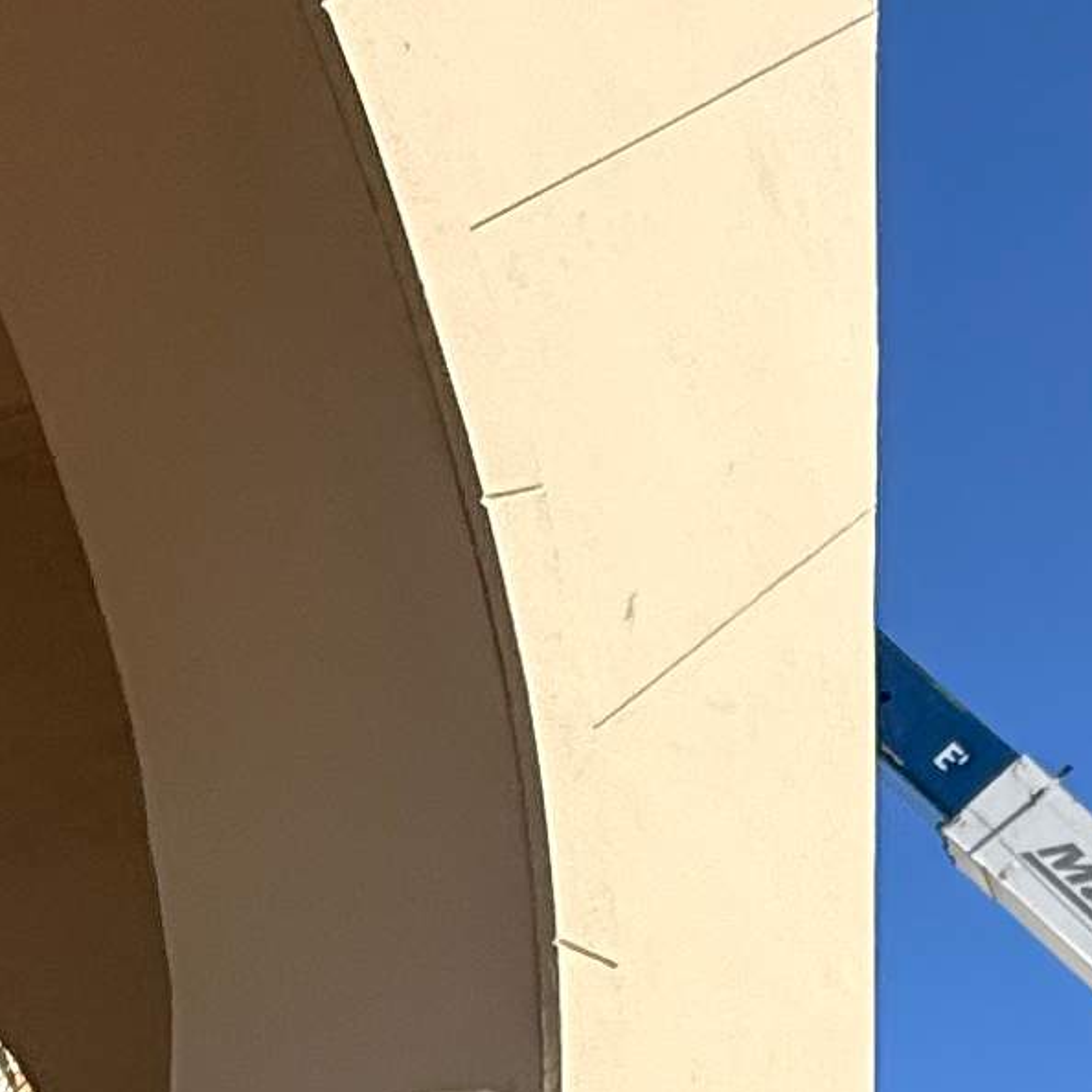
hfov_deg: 19.4
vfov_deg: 19.1
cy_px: 1427
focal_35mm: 84
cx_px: 1309
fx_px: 2998
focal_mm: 2.22
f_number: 2.2
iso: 50
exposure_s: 1/2506
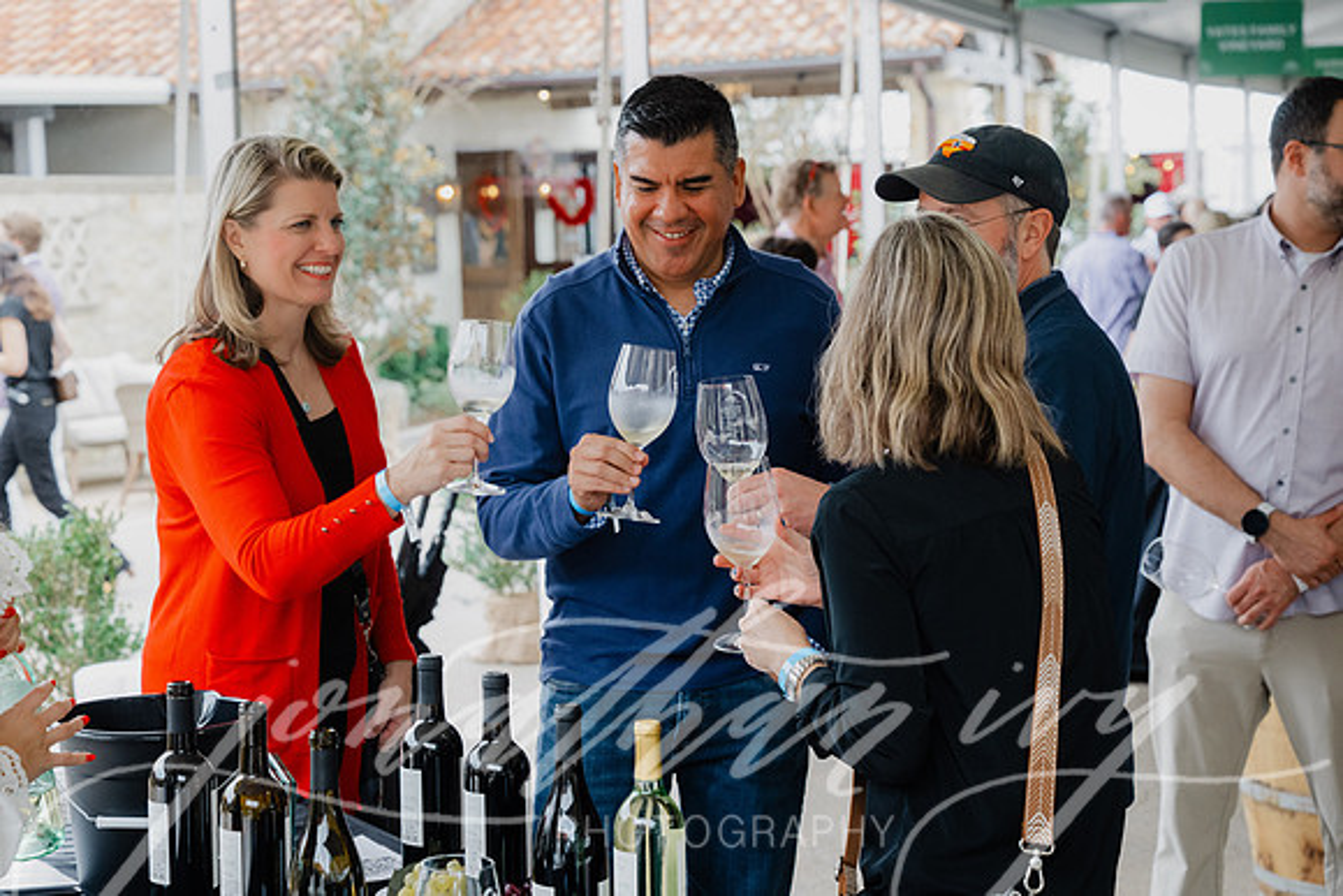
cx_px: 672
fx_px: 2612
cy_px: 448
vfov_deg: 19.5
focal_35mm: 70
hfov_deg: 28.8
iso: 1800
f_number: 5.6
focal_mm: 70
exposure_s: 1/250
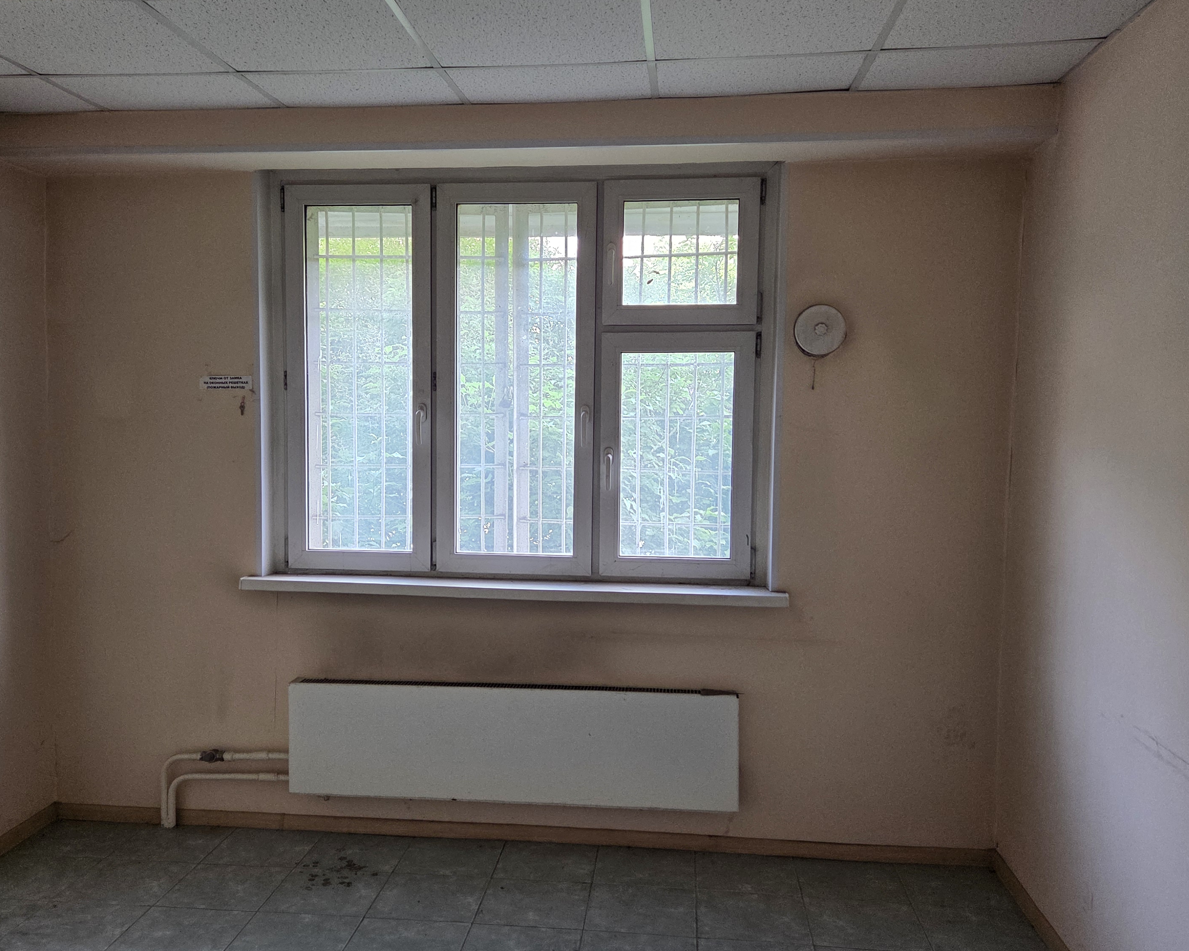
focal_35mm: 32
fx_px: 1126
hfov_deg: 55.5
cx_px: 527
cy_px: 502
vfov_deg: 45.8
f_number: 1.8
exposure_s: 1/100
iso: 160
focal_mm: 5.4
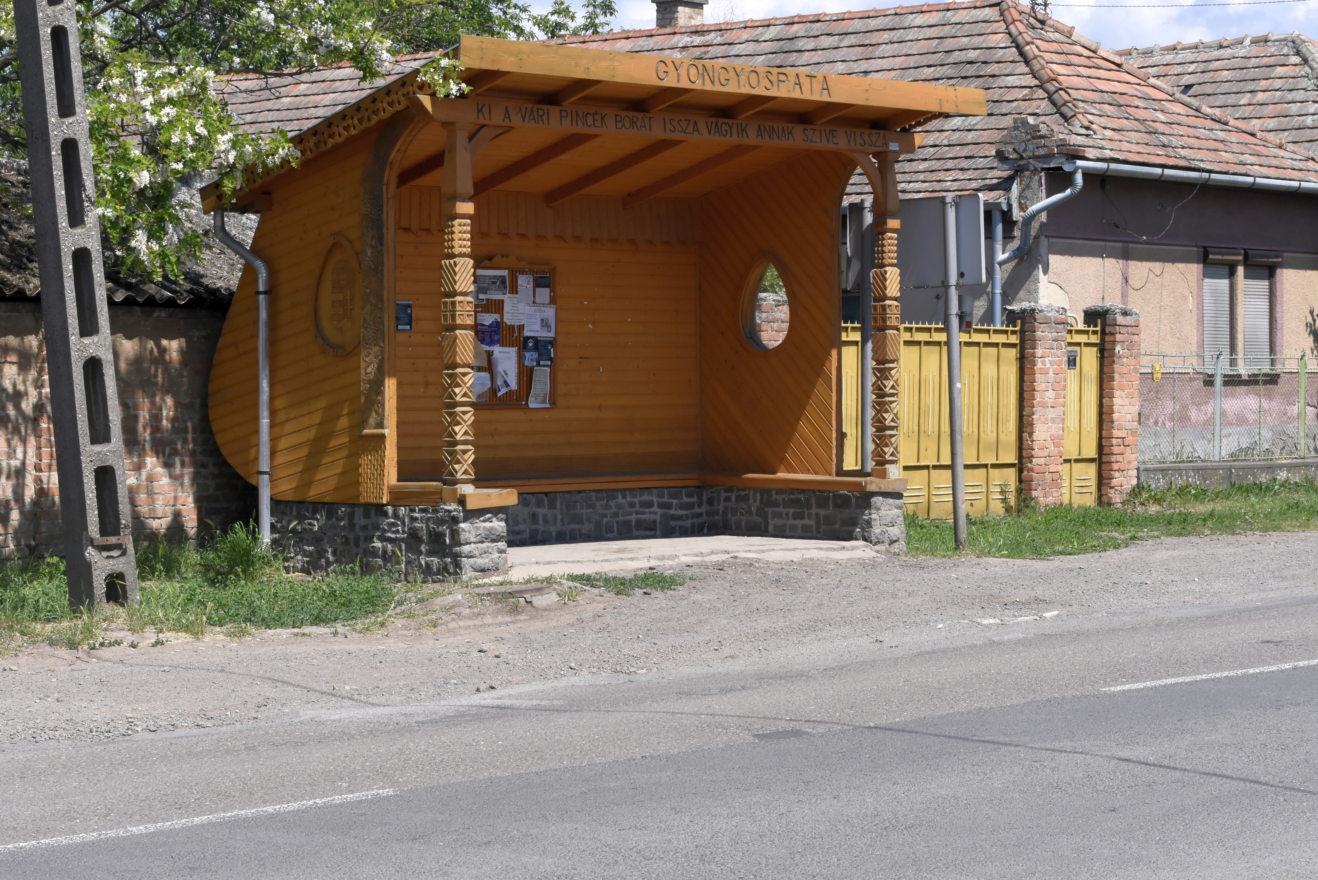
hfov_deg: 24.6
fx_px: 3021
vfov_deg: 16.6
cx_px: 659
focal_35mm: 82
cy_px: 440
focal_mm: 55
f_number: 14
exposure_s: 1/800
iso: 800
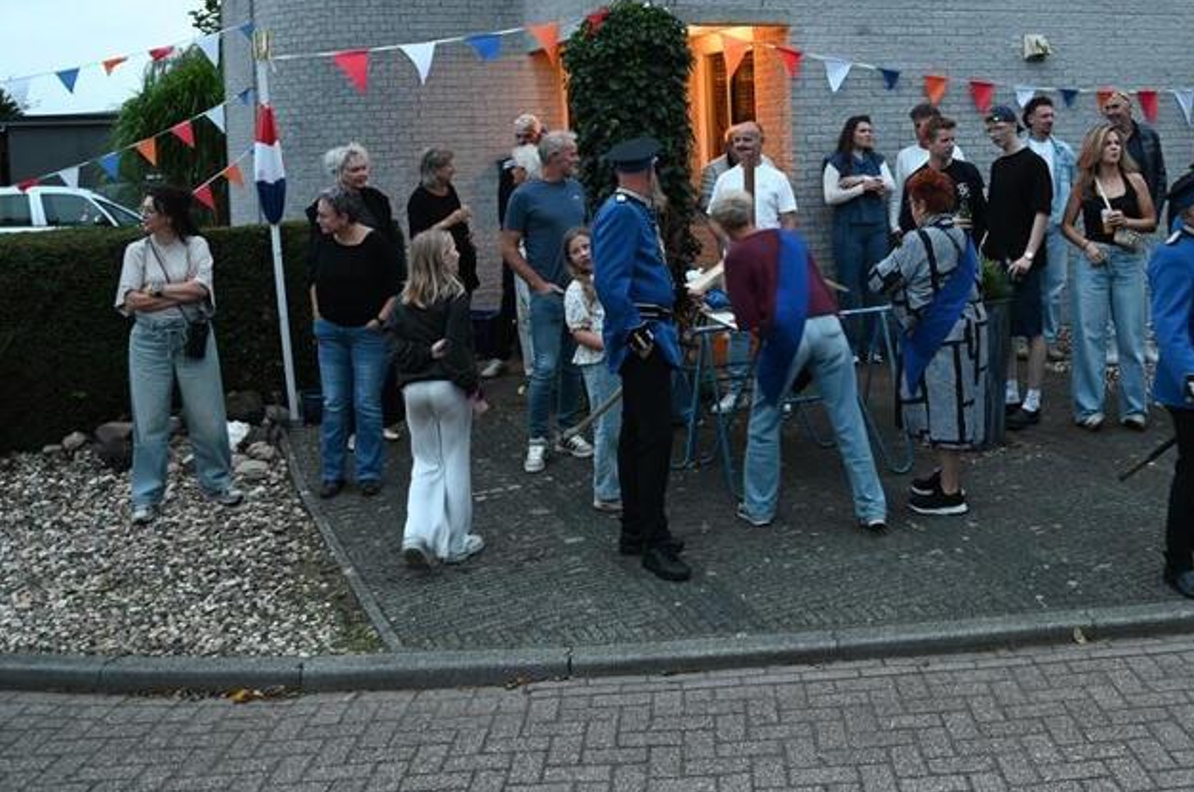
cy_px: 186
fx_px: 1258
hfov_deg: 49.9
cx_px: 792
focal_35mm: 38
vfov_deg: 34.1
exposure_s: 1/40
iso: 1250
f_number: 3.5
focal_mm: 24
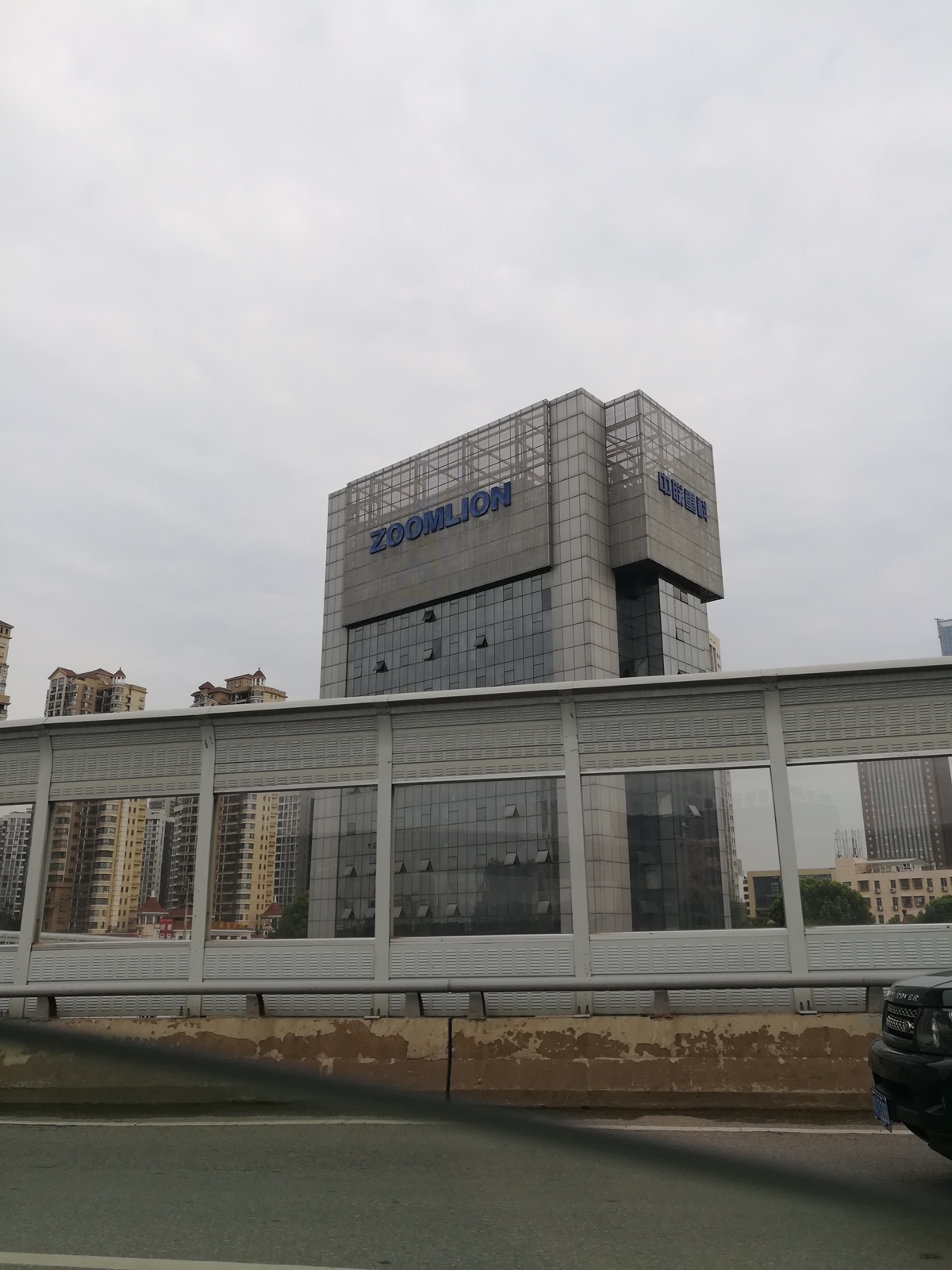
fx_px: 953
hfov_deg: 53.1
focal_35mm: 26
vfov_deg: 67.3
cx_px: 476
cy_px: 635
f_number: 2.2
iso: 50
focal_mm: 3.83
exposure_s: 1/801
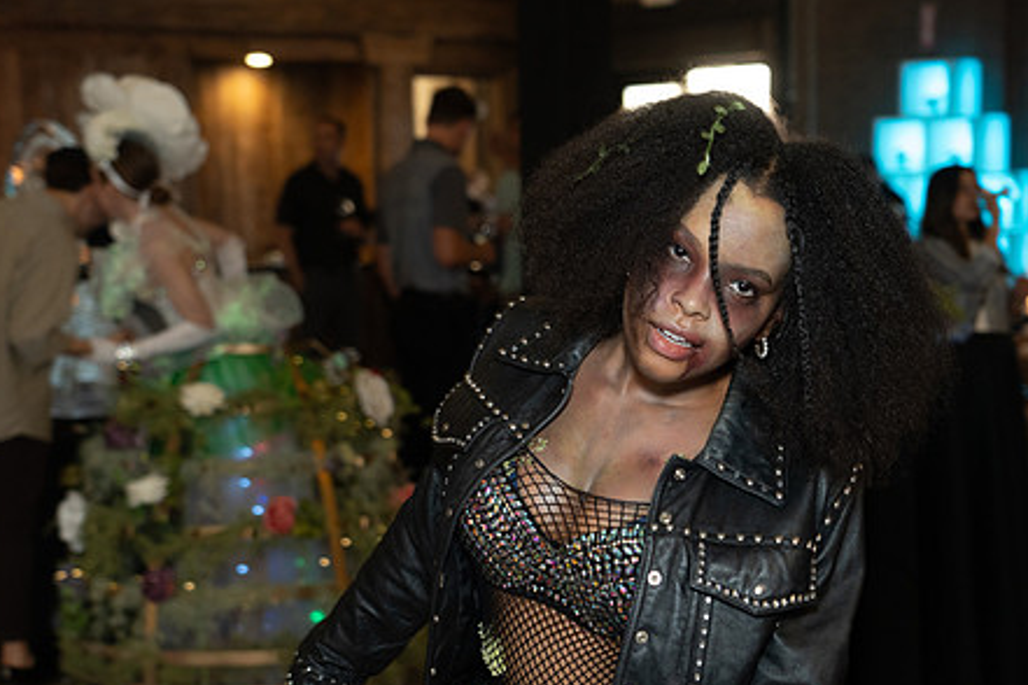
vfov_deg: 19.1
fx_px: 2027
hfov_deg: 28.4
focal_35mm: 71
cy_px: 444
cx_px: 457
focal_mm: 54
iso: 1600
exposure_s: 1/100
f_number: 4
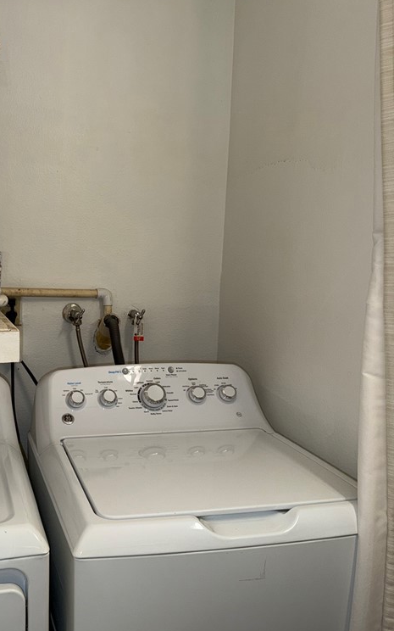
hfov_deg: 34.8
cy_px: 317
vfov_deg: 55.3
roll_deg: +0.0
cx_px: 63
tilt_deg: -8.5
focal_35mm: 35
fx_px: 601
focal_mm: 6.76
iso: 50
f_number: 1.78
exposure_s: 1/120
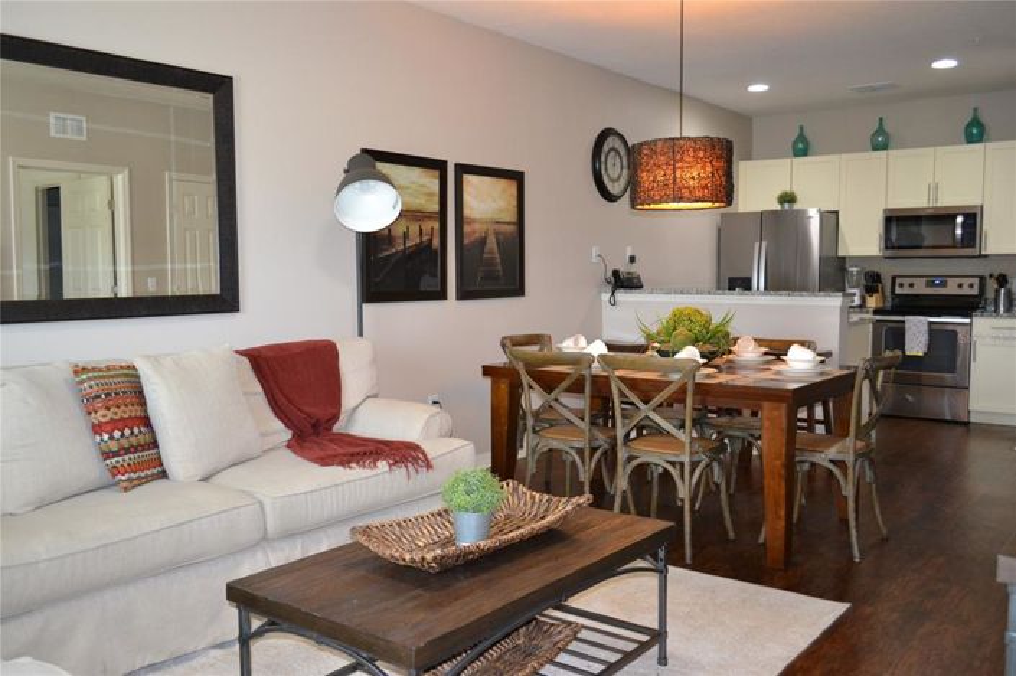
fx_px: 846
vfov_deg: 43.5
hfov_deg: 62.0
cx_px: 508
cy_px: 338
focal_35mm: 30
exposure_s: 1/60
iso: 1100
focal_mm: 20
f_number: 3.8
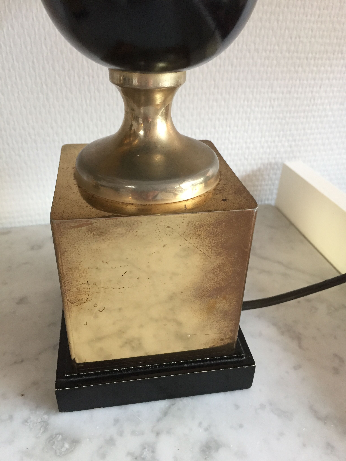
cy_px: 230
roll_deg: -1.8
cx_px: 173
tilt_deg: -32.3
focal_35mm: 29
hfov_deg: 48.2
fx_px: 386
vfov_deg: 61.7
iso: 200
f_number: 2.2
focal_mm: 4.15
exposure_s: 1/33
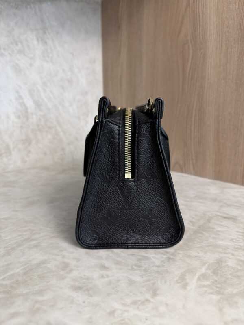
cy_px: 162
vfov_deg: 71.6
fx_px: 226
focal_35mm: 24
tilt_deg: -11.3
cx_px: 122
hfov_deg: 56.8
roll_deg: +0.2
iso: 125
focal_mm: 6.76
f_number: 1.78
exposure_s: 1/120
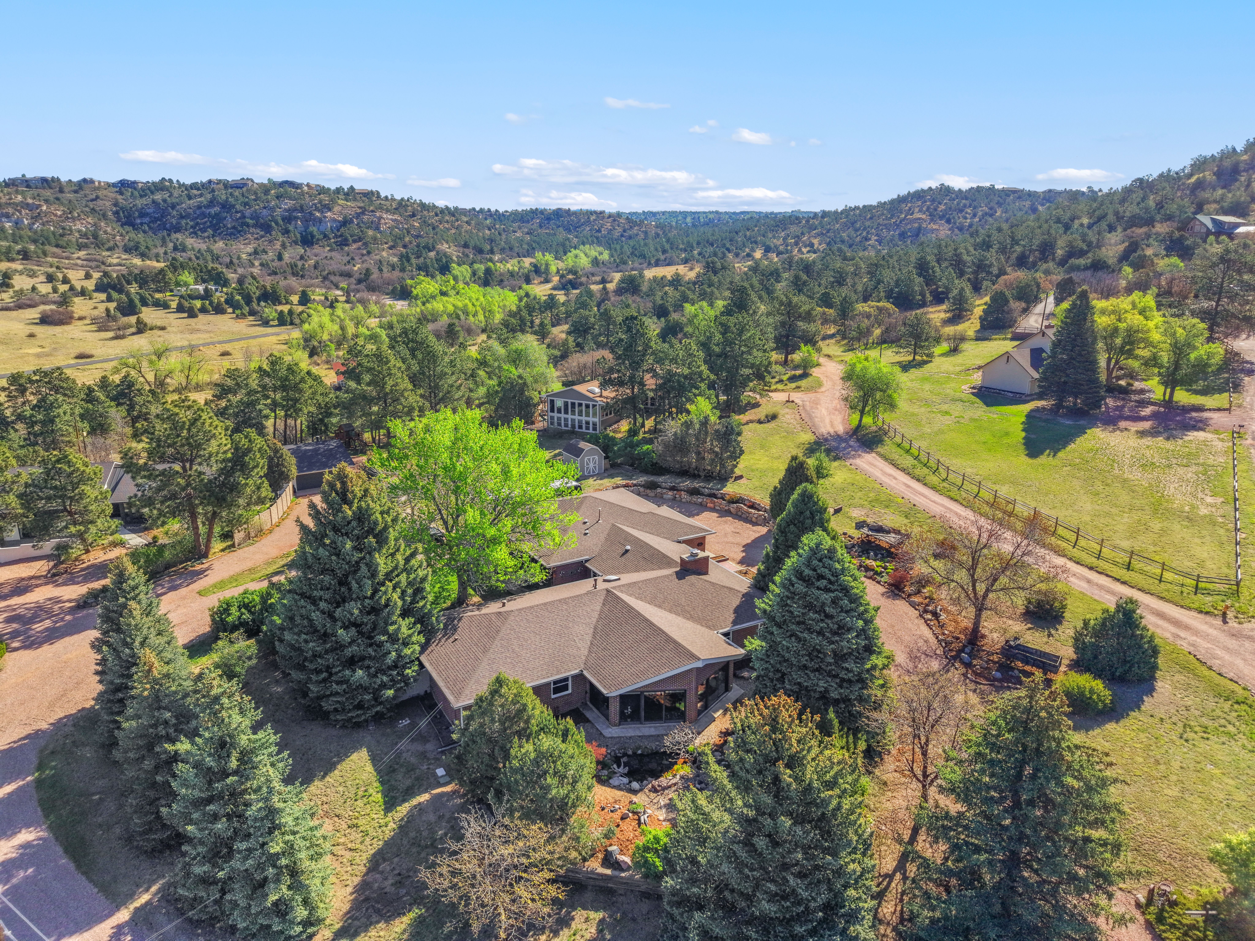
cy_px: 470
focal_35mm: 24
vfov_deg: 56.8
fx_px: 870
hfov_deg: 71.6
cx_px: 628
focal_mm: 8.67
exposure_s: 1/2000
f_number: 1.8
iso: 200
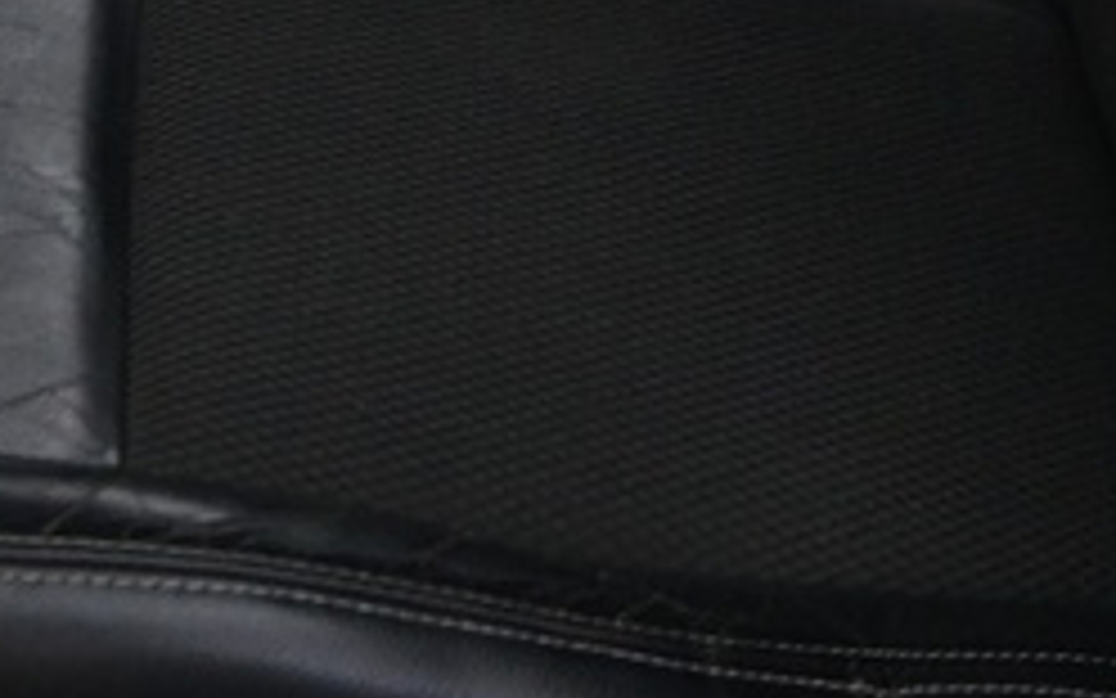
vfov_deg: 7.8
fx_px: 4866
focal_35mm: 160
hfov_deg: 13.1
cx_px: 734
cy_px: -784
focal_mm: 16
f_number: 3.5
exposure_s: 1/25
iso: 1600
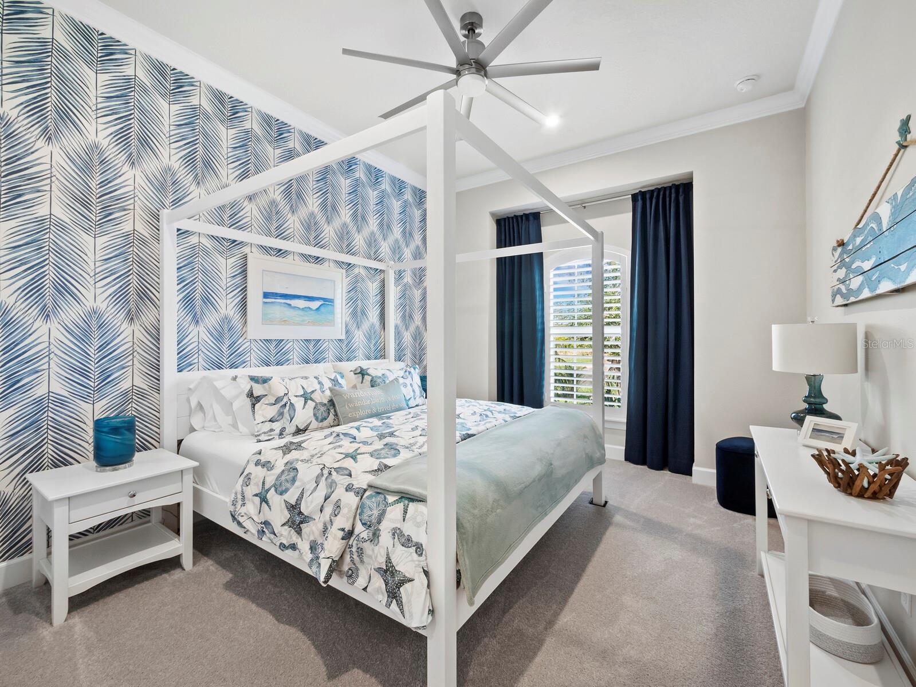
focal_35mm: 14
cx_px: 458
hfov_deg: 102.1
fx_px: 370
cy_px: 344
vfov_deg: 85.7
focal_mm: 7
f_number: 9
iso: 400
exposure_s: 1/2
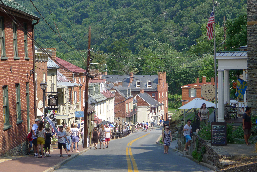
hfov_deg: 21.2
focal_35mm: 96
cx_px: 128
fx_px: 686
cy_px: 86
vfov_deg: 14.3
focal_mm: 19.2
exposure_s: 1/400
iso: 80
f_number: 4
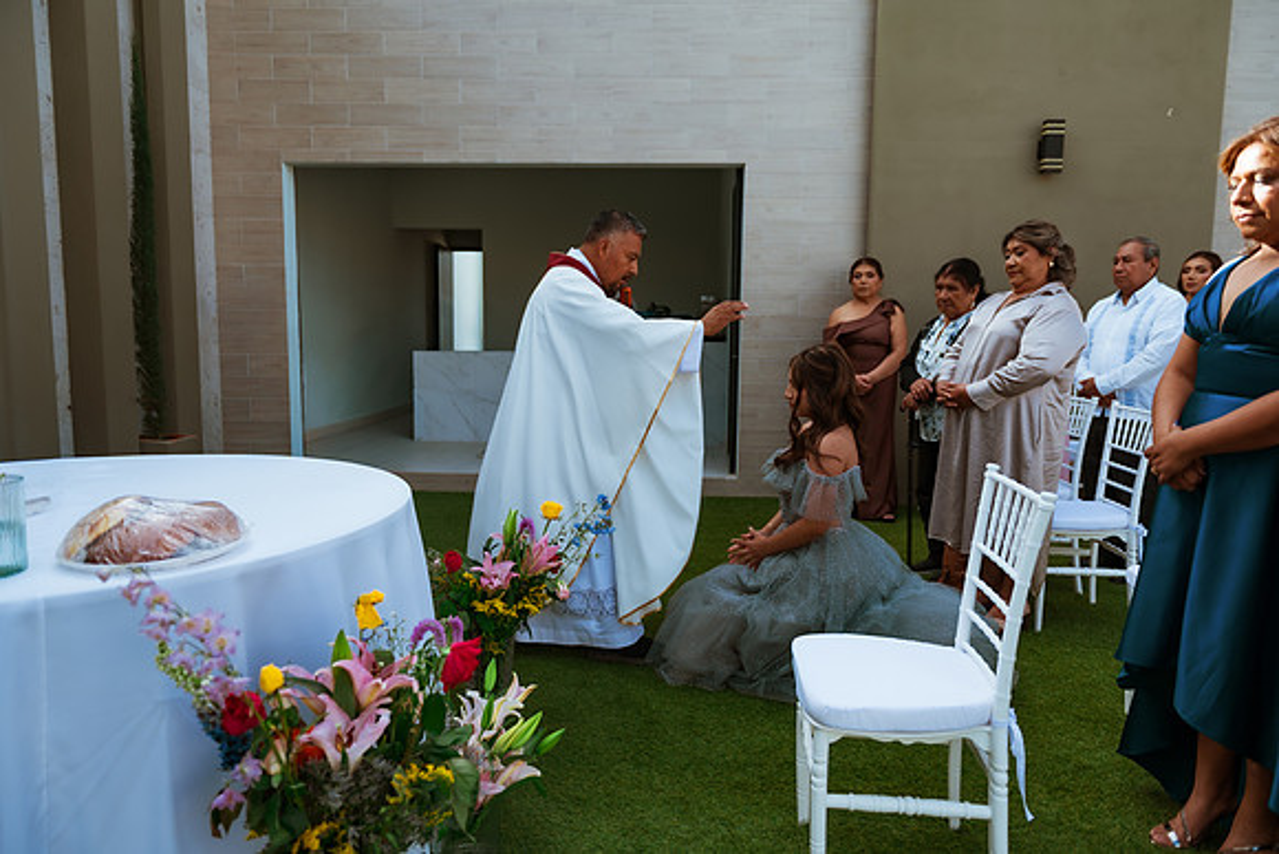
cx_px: 640
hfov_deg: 73.7
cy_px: 427
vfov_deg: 53.2
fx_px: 853
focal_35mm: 24
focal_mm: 24
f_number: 2.8
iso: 100
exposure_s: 1/800
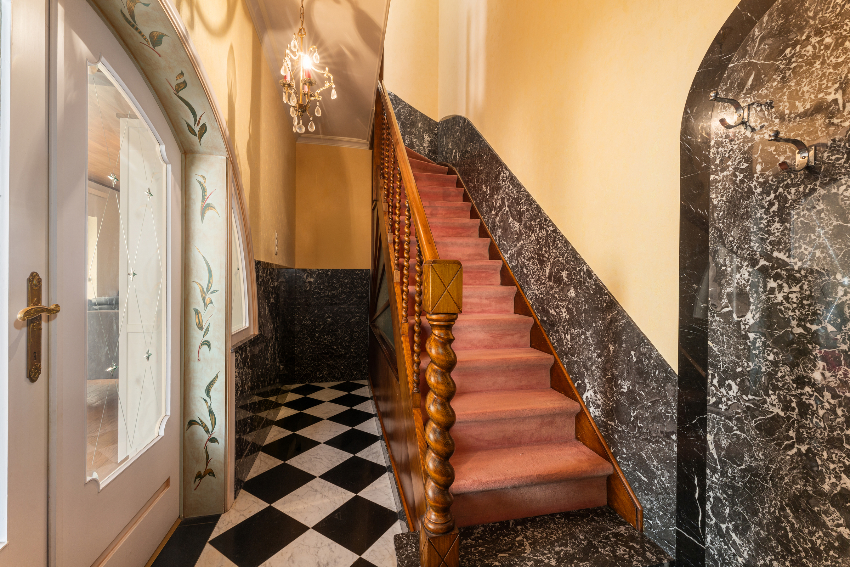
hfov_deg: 101.1
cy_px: 284
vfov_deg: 78.1
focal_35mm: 15
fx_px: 349
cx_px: 425
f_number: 11
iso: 250
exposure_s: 1
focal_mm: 14.8
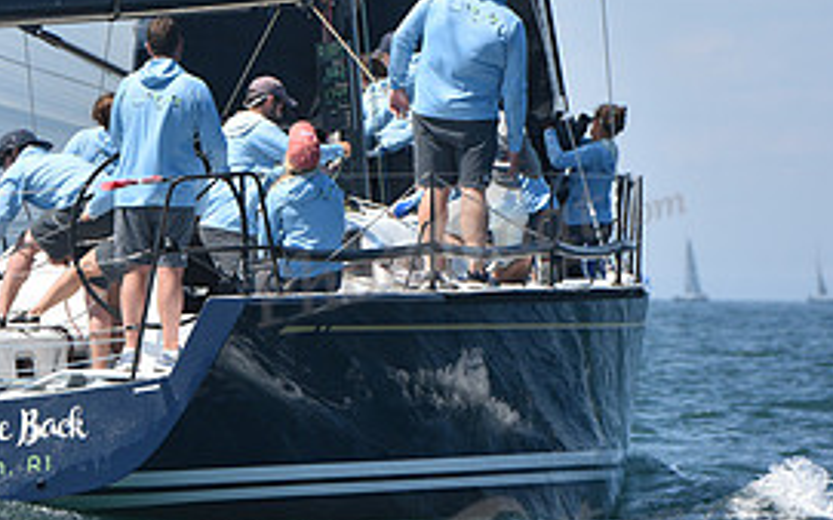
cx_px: 95
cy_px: 131
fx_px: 9915
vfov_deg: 3.0
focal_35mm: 437
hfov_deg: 4.8
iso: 320
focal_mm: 200
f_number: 6.3
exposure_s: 1/1600
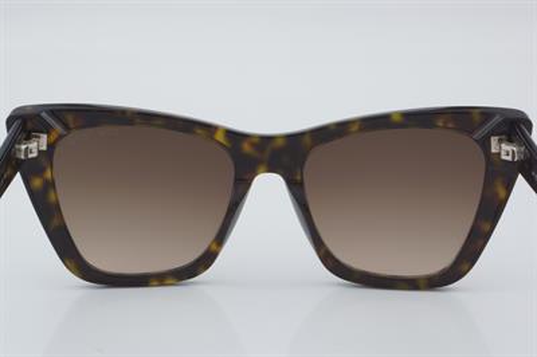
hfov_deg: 24.6
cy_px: 178
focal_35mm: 82
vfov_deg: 16.5
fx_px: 1230
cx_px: 268
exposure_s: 1/4
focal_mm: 55
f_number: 32
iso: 100
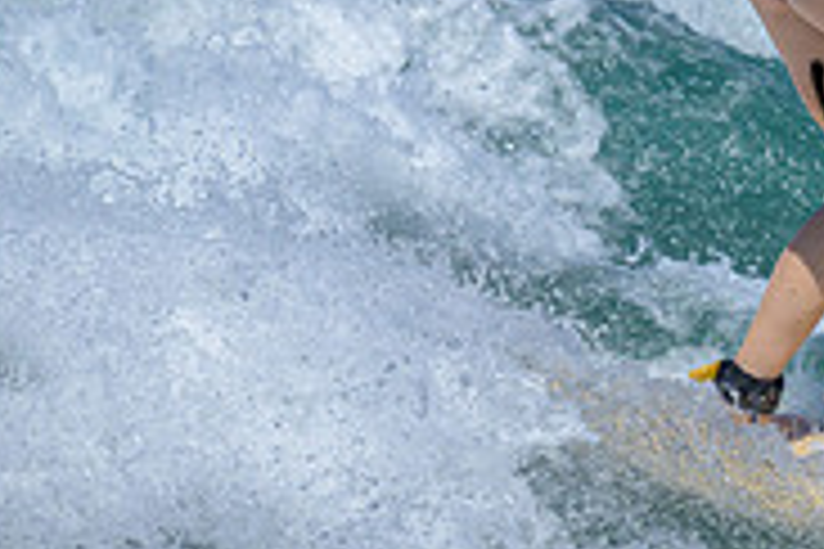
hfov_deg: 0.7
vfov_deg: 0.5
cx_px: 1147
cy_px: 18
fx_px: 66716
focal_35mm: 2915
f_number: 6.3
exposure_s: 1/2500
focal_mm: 800
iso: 180
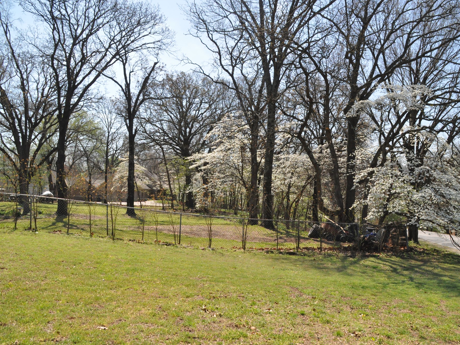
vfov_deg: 14.5
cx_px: 252
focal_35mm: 102
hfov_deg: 19.3
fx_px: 1355
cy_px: 172
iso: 1000
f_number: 14
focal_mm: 62
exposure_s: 1/3200
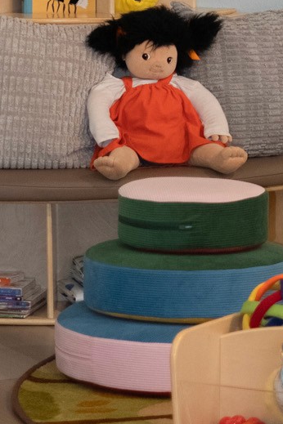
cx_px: 54
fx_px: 2842
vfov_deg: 8.4
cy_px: -150
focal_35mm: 241
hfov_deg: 5.7
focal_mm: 50
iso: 2500
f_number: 1.8
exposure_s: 1/250
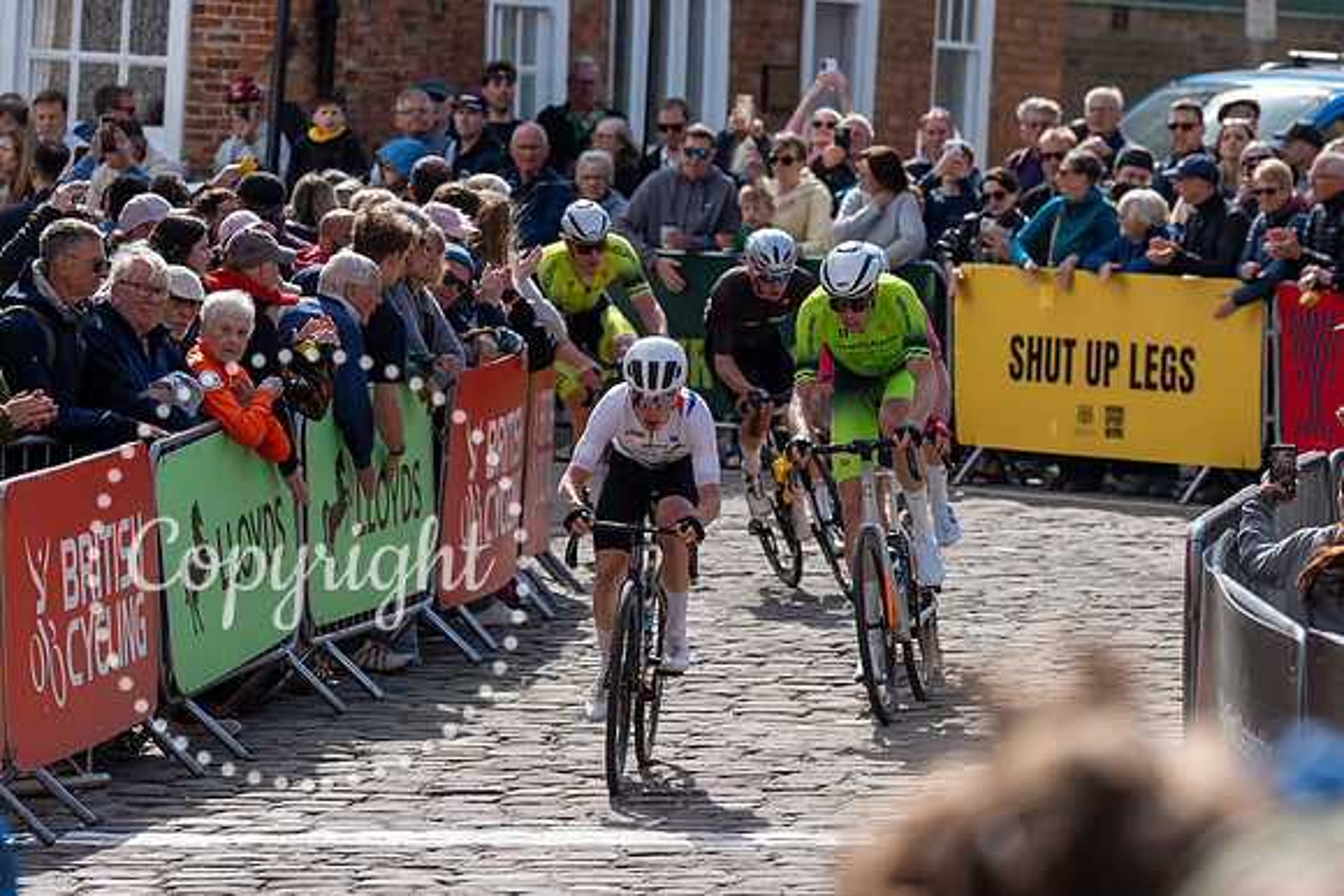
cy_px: 275
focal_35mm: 253
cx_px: 666
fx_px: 9459
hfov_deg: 8.1
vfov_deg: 5.4
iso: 250
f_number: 4
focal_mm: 151
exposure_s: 1/1000
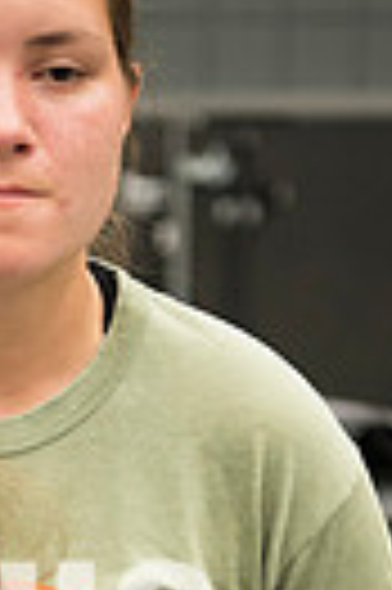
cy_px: 685
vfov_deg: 10.2
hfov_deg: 6.8
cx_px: 14
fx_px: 3275
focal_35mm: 200
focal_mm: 58
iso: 1250
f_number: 2.8
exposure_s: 1/160
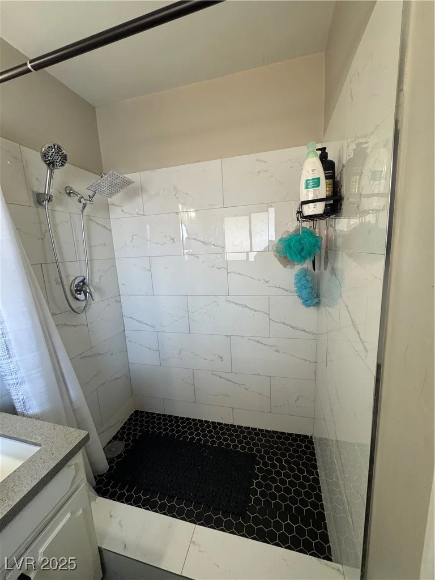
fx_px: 235
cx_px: 218
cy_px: 290
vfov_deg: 102.1
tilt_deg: -10.5
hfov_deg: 85.7
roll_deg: +3.1
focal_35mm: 14
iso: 250
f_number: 2.2
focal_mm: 2.22
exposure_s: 1/120
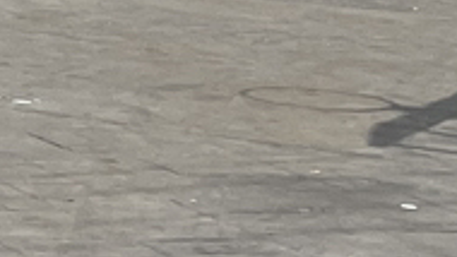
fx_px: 2715
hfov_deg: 8.0
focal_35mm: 224
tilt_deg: -2.1
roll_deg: -1.9
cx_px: -993
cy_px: -276
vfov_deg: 5.3
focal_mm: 5.1
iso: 50
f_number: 1.6
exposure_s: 1/7874
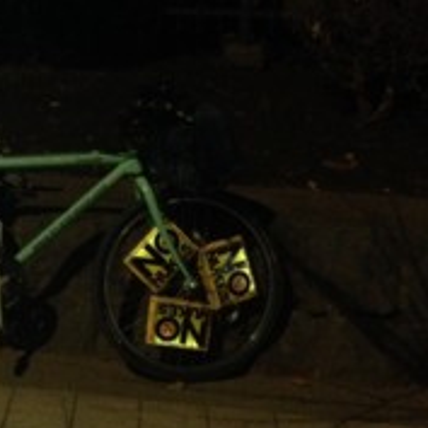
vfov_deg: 23.3
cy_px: 172
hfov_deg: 22.0
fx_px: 1035
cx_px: -53
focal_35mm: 74
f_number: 2.4
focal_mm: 4.12
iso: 800
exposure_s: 1/15
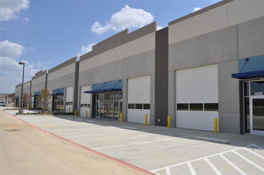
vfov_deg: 47.8
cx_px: 132
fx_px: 198
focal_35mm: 27
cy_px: 88
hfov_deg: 67.4
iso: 200
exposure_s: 1/500
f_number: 10
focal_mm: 18
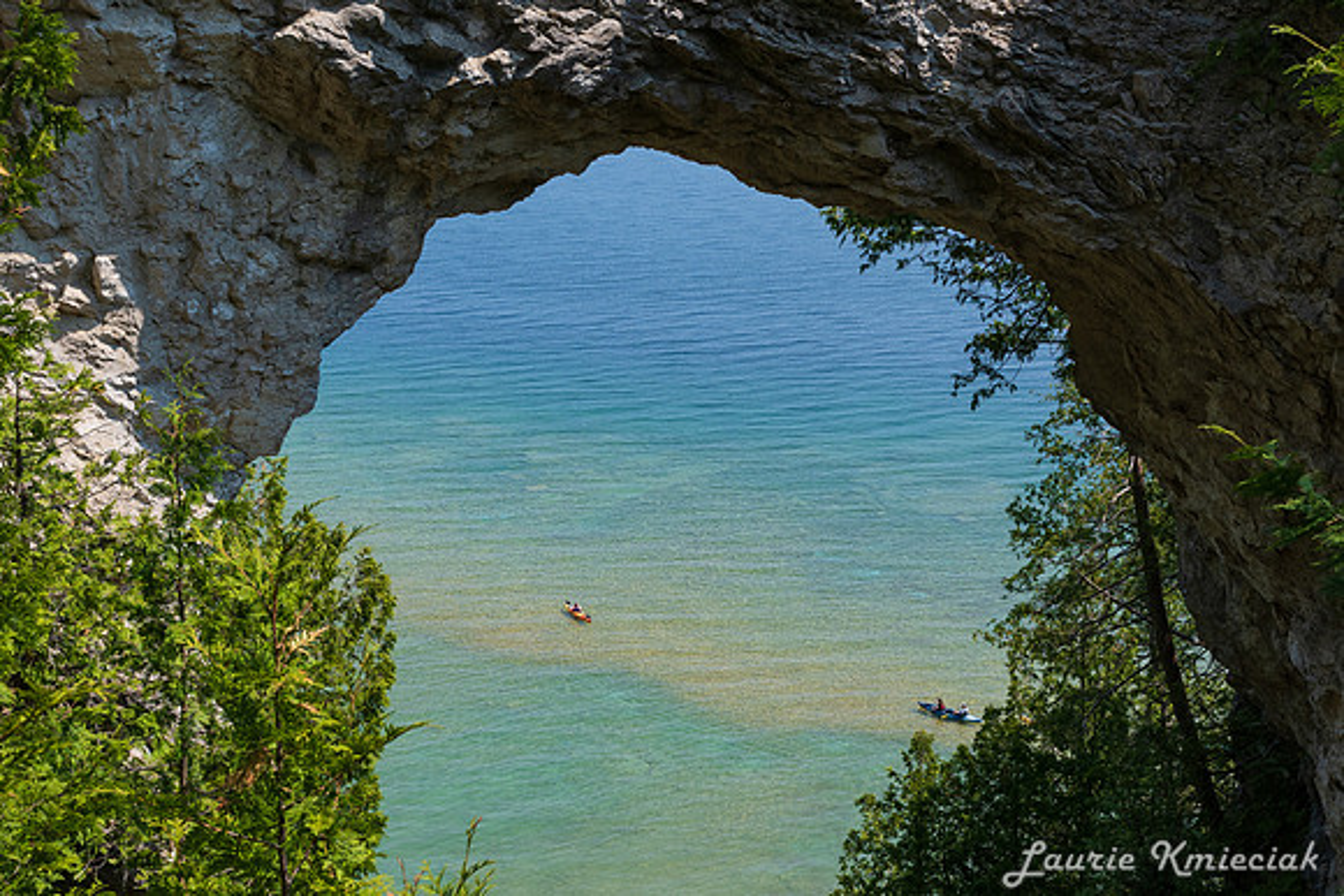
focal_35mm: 52
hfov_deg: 38.3
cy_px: 594
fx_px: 1930
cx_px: 771
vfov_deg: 26.0
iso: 200
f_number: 8
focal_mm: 26
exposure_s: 1/500
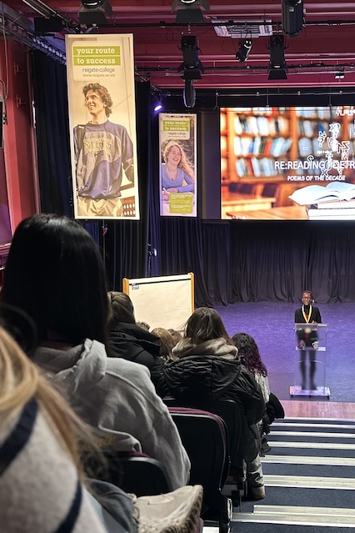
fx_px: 592
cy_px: 308
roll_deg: +0.1
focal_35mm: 40
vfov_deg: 48.3
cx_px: 247
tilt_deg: -10.6
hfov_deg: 33.0
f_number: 1.78
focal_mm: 6.86
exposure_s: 1/60
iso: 640
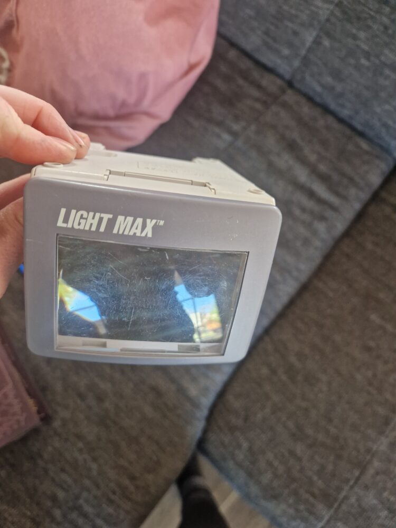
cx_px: 198
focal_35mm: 23
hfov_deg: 58.9
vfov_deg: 73.9
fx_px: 351
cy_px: 264
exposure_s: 1/100
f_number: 1.8
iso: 500
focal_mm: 5.4
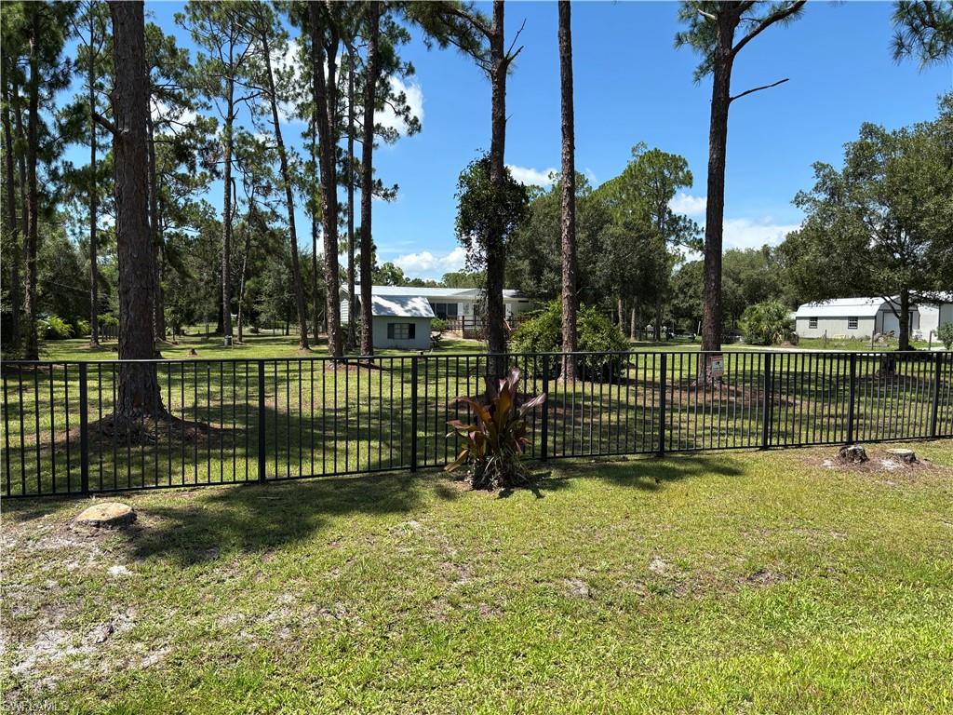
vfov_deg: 53.1
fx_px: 716
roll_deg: -0.4
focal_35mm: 26
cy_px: 358
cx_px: 476
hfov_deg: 67.3
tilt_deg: -2.7
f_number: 1.6
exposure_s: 1/1984
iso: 50
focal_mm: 5.96
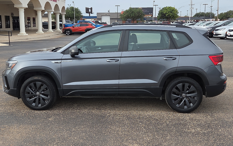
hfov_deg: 46.2
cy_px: 68
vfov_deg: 29.8
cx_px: 117
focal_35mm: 43
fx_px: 273
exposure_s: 1/3333
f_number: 1.8
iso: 76
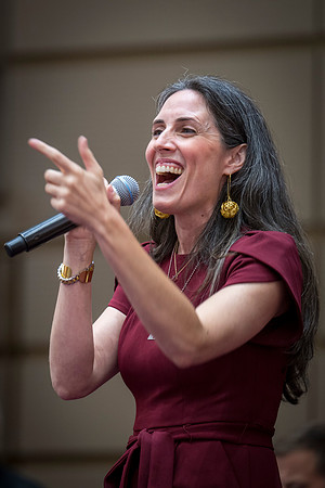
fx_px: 4063
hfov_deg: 4.6
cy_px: 244
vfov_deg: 6.9
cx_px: 30
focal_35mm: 300
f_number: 2.8
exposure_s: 1/90
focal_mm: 200
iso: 800
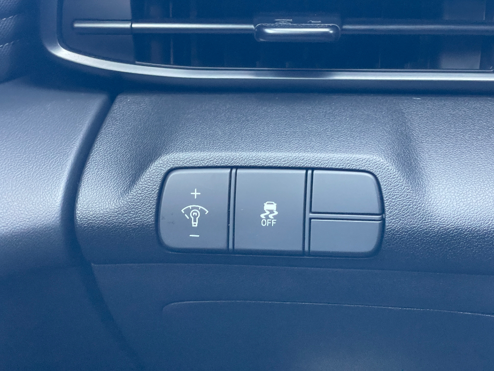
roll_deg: -1.7
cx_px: 247
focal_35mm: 52
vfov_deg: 28.0
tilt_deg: -16.2
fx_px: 742
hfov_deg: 36.8
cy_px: 186
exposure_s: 1/90
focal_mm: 6
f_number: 2
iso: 250
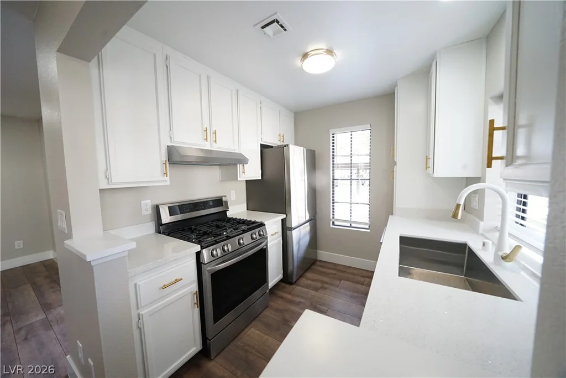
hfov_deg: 112.6
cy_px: 189
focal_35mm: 12
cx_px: 283
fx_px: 189
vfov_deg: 90.0
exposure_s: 1/200
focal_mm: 12
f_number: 7.1
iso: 5000
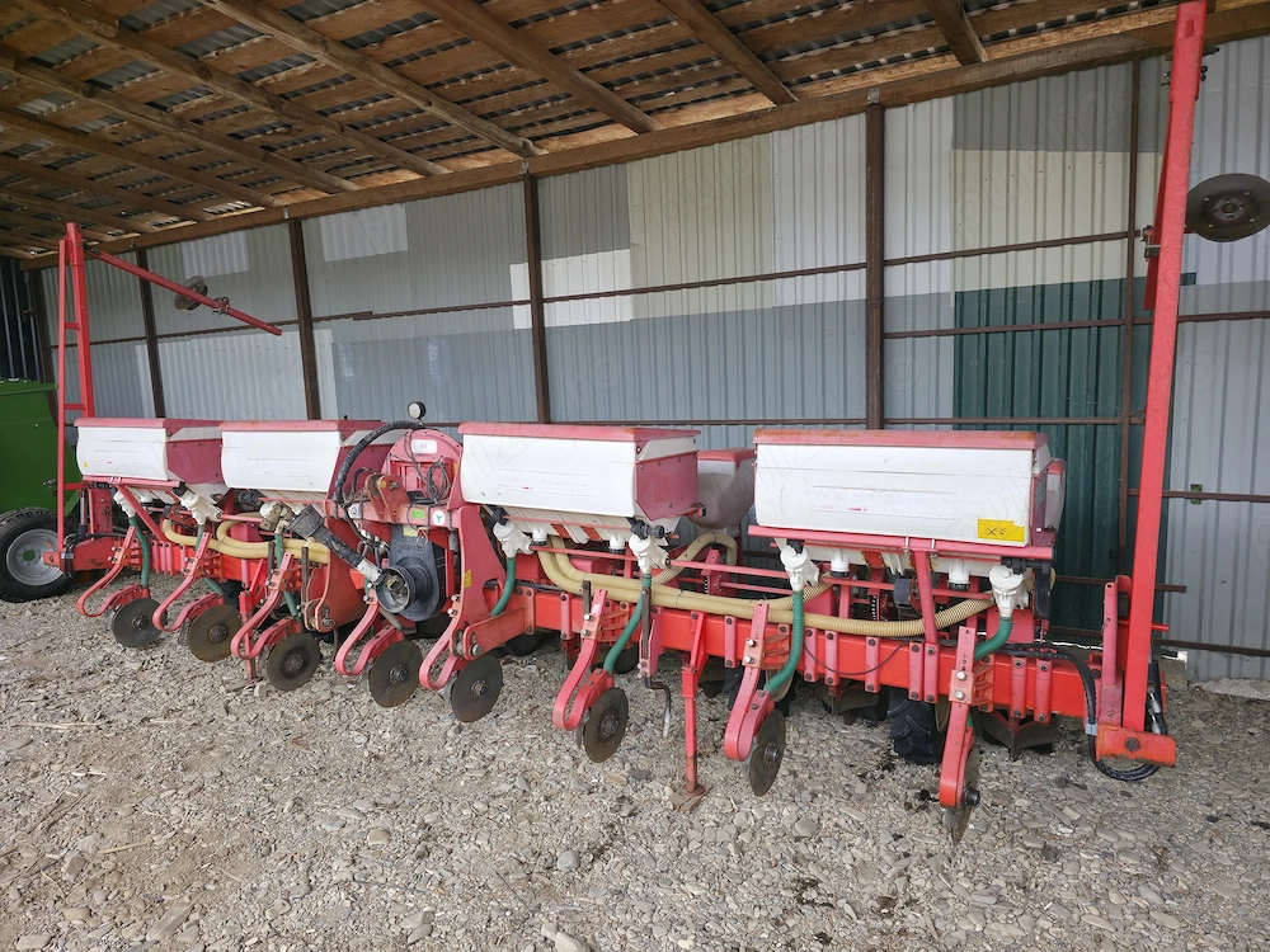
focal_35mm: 23
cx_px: 635
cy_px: 476
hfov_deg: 73.9
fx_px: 844
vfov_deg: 58.9
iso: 40
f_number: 1.7
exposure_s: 1/180
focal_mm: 6.3
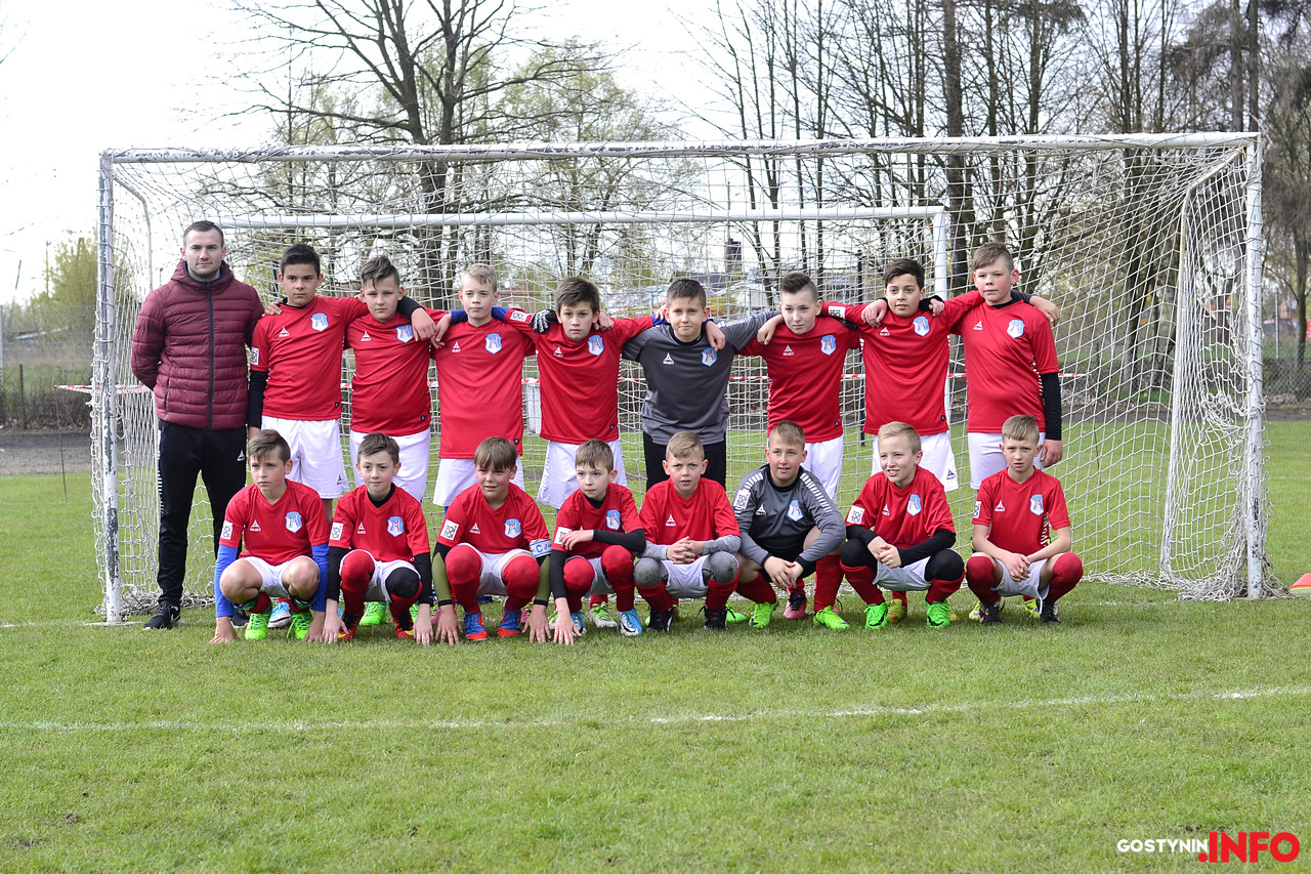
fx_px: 2731
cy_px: 437
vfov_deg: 18.2
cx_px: 656
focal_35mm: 75
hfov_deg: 27.0
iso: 200
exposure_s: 1/100
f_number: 5
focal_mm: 50
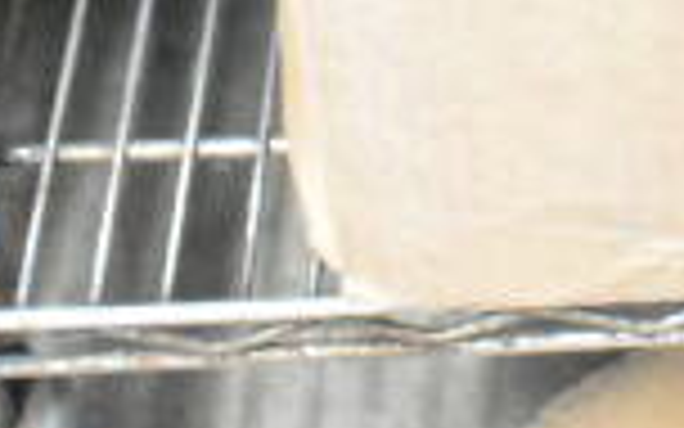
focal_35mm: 141
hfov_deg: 14.0
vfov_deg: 8.7
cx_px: 981
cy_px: -457
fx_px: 2629
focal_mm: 23
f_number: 3.8
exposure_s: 1/40
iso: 14400
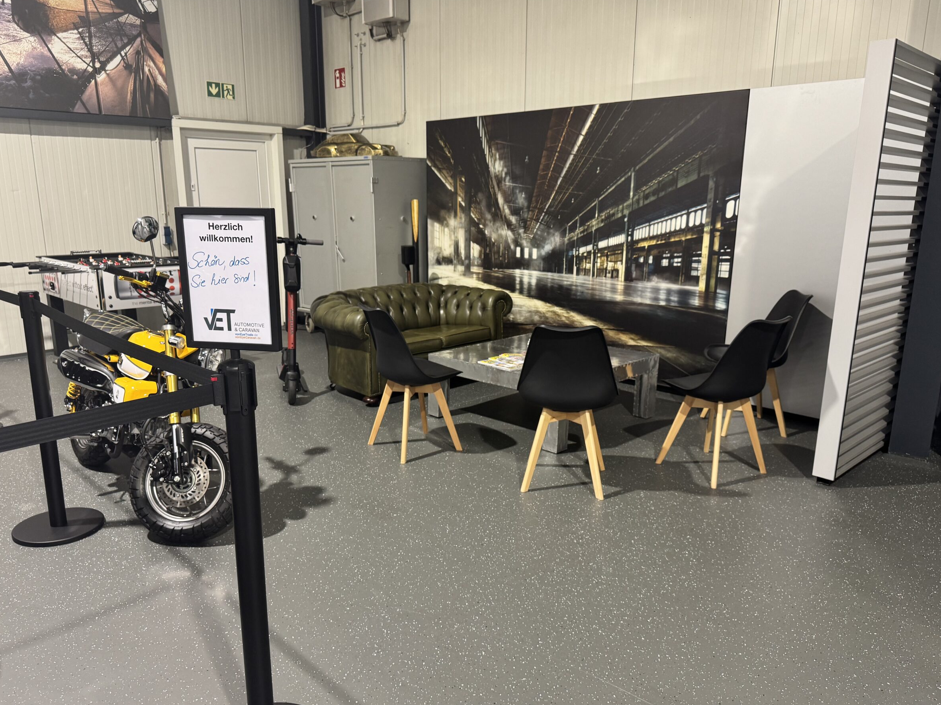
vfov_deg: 53.0
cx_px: 462
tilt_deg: -14.4
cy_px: 377
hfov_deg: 67.3
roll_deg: -0.3
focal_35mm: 26
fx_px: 707
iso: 125
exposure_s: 1/50
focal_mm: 6.76
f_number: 1.78
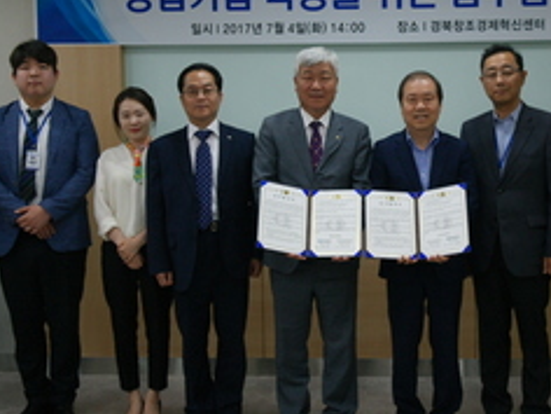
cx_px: 357
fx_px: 923
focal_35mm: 58
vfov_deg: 25.2
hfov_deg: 33.0
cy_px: 165
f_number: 3.8
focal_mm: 19
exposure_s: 1/30
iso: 400
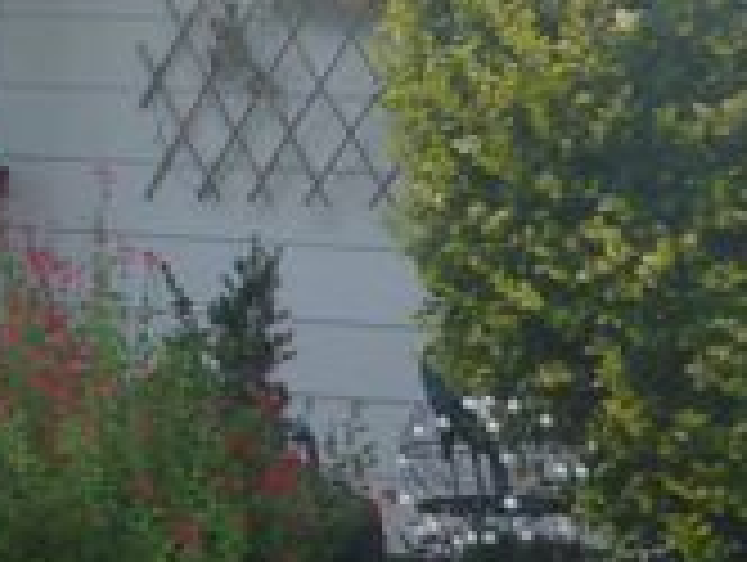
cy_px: -13
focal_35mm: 182
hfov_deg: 9.7
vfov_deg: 8.1
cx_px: -1017
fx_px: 3933
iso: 100
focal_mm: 4.9
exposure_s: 1/640
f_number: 3.3
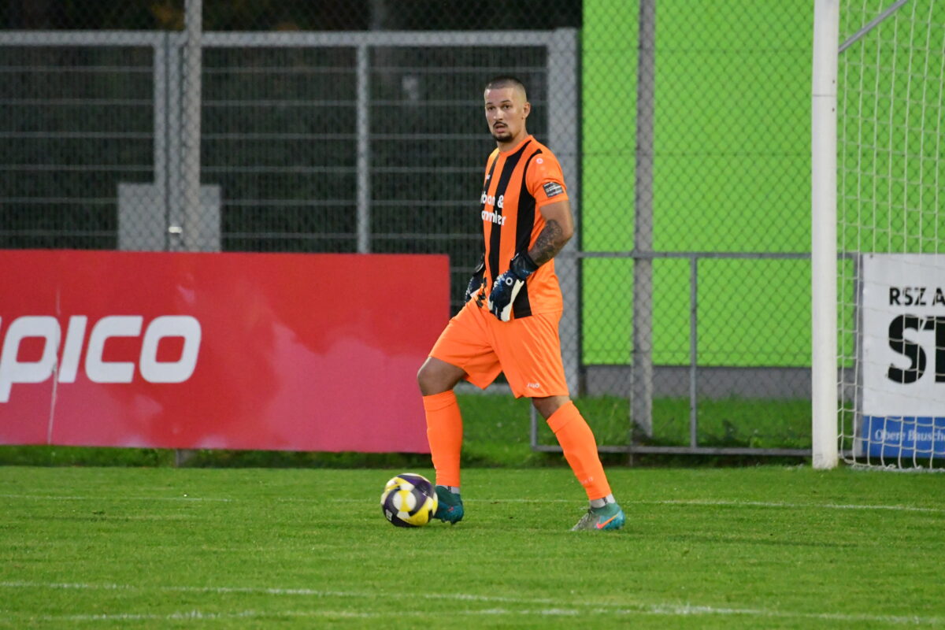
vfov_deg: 2.3
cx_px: 472
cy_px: 315
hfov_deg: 3.4
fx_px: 15749
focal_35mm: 600
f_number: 5.6
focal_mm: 400
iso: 12800
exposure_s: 1/320
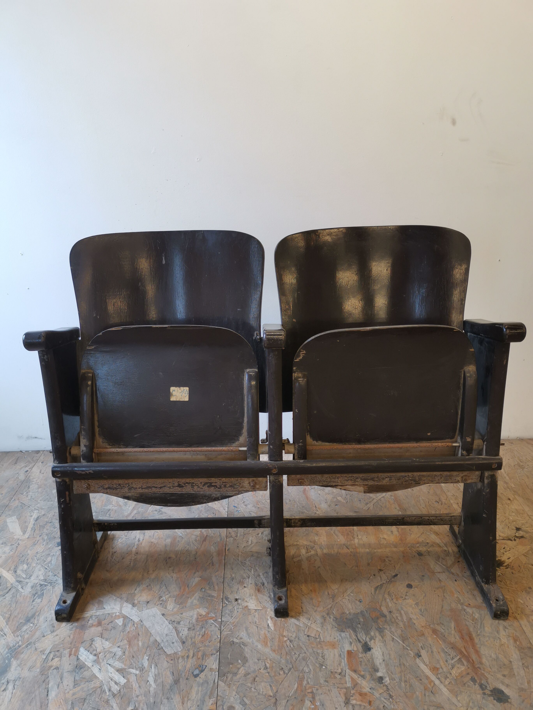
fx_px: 554
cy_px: 355
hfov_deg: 51.4
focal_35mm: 27
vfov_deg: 65.3
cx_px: 266
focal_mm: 5.58
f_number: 1.8
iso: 125
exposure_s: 1/100
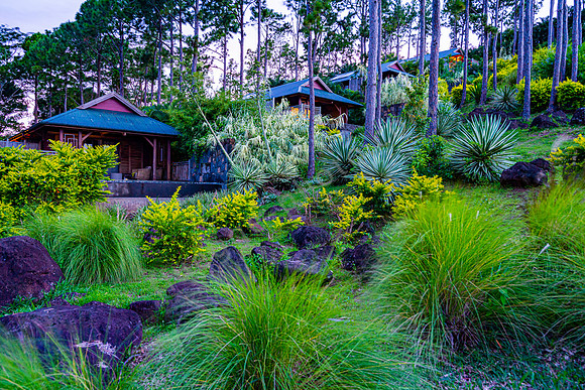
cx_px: 292
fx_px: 439
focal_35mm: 27
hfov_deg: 67.4
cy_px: 195
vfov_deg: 48.0
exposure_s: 4
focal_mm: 27
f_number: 6.3
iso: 400
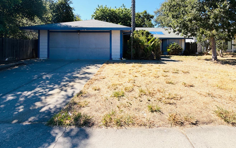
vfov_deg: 66.1
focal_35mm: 17
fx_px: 109
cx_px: 126
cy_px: 49
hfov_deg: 94.2
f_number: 2.2
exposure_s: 1/770
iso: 32
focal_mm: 2.22
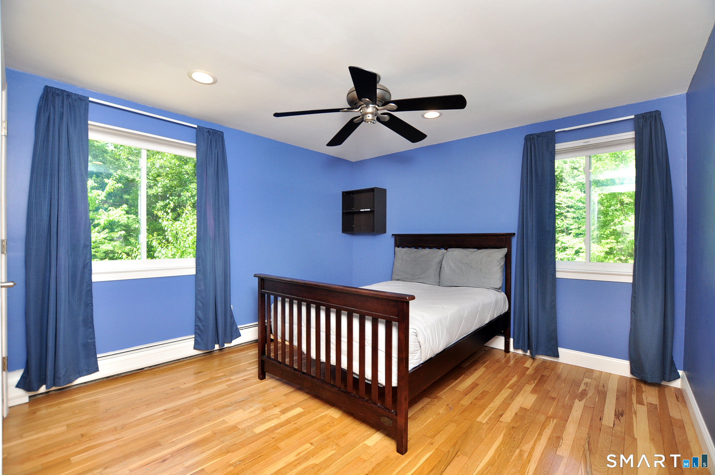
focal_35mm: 15
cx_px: 358
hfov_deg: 100.5
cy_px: 238
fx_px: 298
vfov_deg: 77.2
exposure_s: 1/125
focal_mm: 10
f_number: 4.5
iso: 250
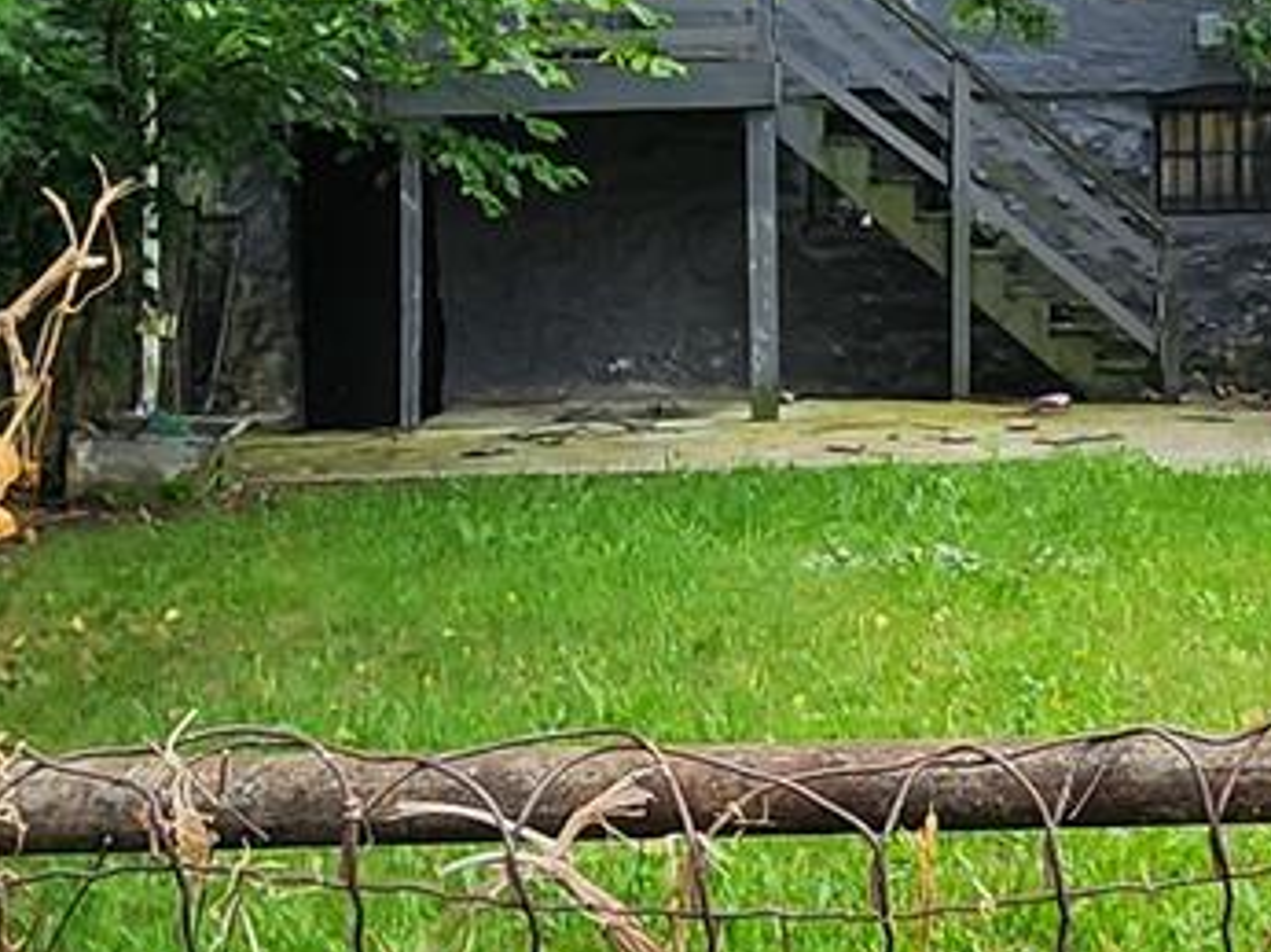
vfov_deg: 19.0
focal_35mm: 77
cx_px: 1322
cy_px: 298
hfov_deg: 24.0
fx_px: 2825
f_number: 2.2
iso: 50
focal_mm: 2.2
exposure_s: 1/254
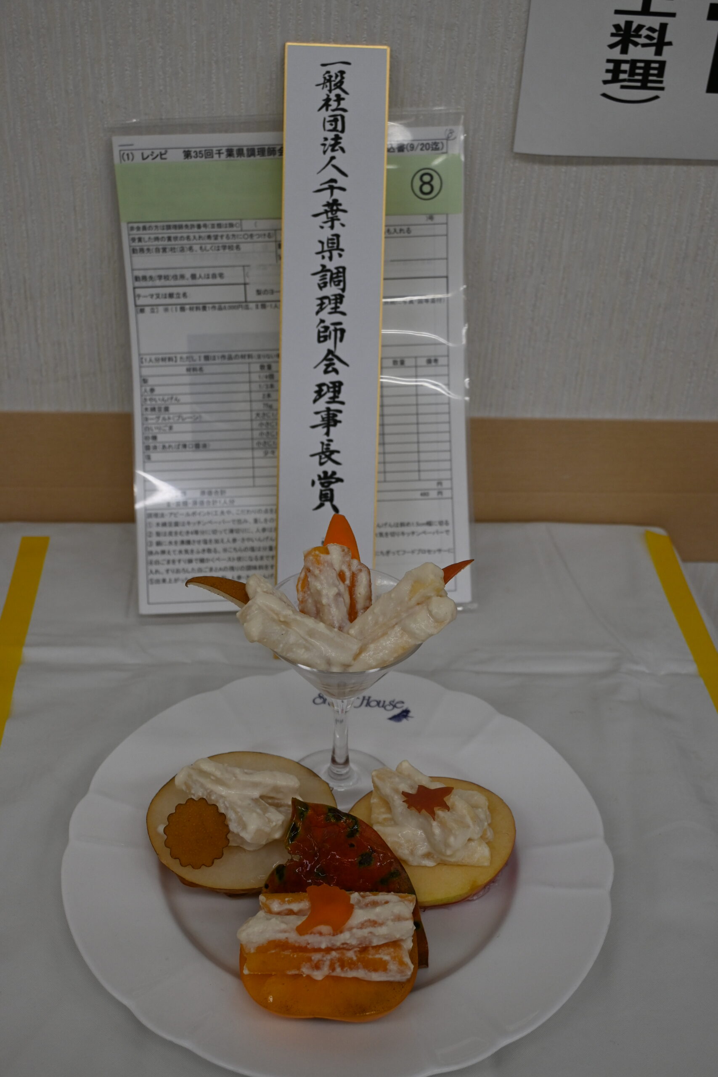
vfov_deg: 48.7
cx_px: 359
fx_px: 1189
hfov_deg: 33.6
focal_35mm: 40
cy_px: 538
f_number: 4.5
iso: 400
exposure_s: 1/250
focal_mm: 26.5
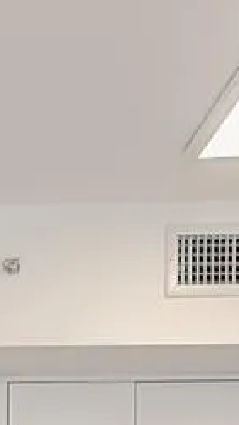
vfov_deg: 17.6
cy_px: 669
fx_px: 1207
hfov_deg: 10.3
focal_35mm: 107
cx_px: -264
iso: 400
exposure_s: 1/160
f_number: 8
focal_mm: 16
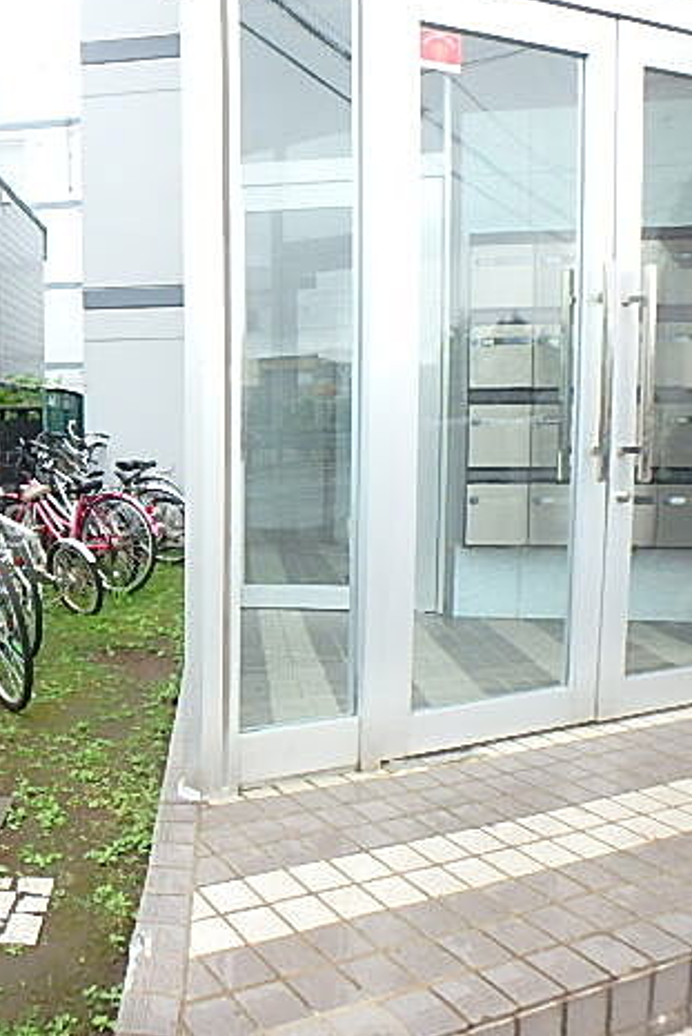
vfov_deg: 61.9
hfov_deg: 39.9
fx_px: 864
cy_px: 520
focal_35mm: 30
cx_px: 51
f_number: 3.5
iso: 640
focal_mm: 3.7
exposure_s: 1/250
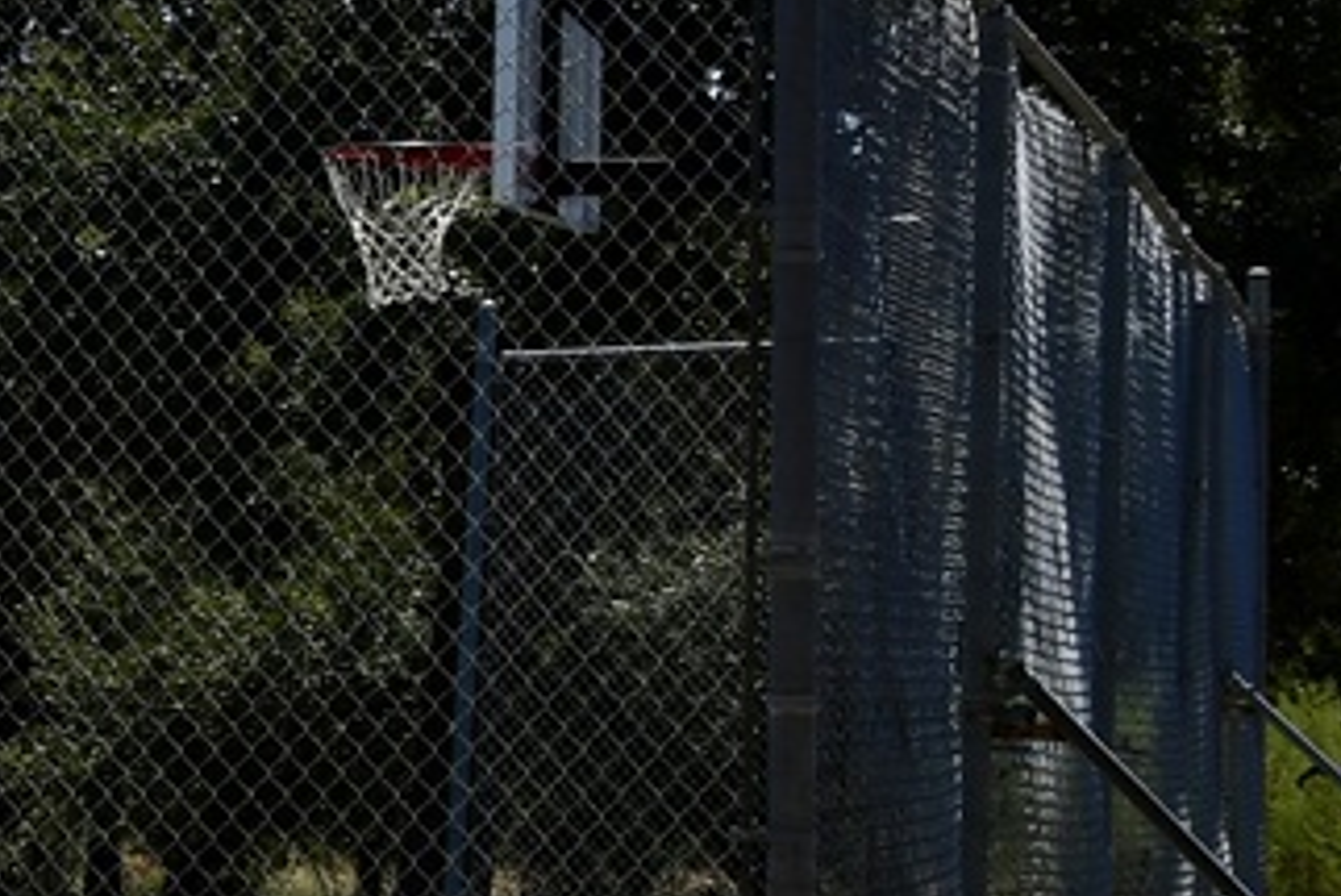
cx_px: -1845
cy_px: 492
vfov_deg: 8.3
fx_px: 6186
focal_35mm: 166
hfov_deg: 10.6
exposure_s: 1/400
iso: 100
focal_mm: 22
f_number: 10
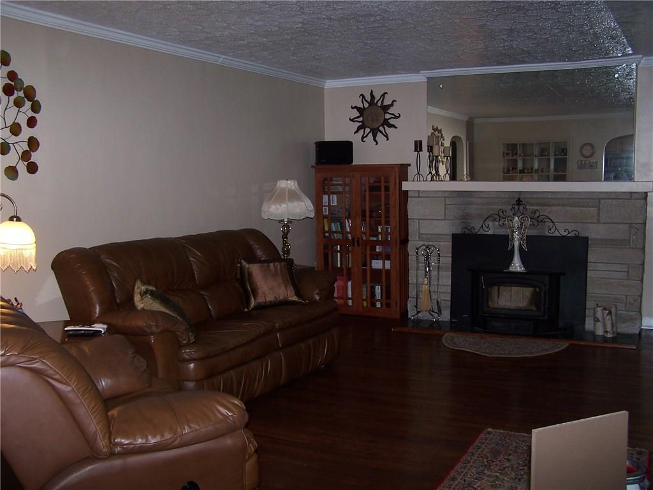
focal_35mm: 38
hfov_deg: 49.0
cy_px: 245
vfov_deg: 37.7
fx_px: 717
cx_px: 326
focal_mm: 6.3
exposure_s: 1/60
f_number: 2.8
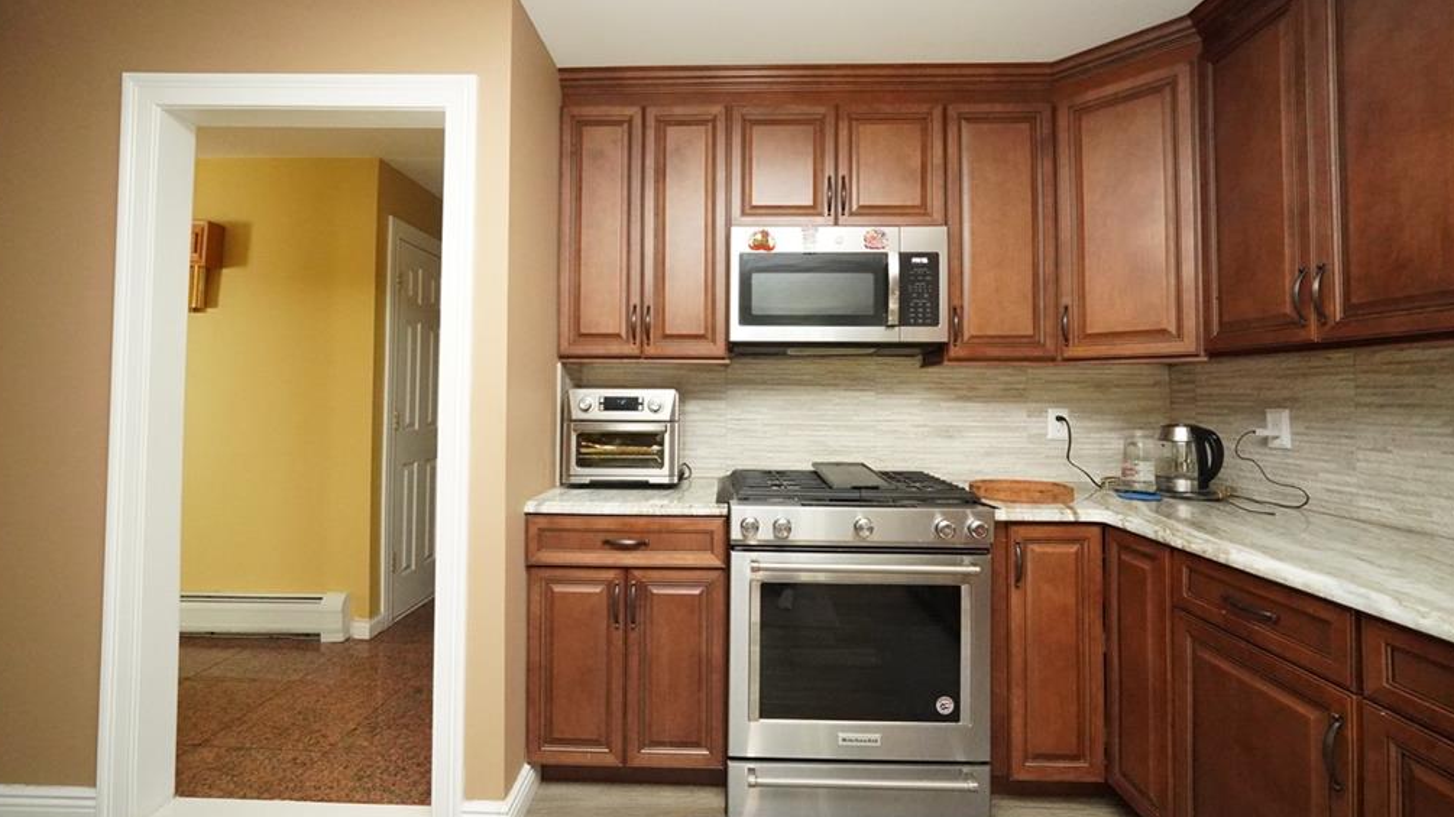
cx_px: 720
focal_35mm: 16
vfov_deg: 66.9
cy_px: 373
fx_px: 617
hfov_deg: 99.4
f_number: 4
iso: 6400
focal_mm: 10
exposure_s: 1/125
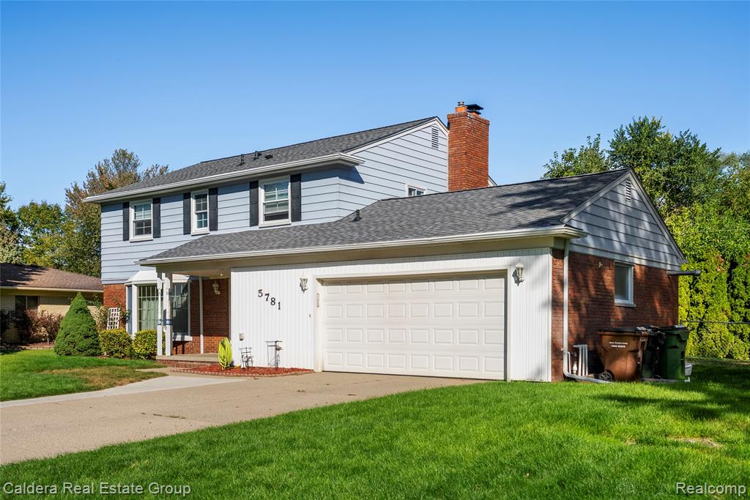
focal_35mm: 35
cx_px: 375
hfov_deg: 54.4
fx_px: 729
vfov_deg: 37.9
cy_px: 250
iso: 100
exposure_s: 1/2000
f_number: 4
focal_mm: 35
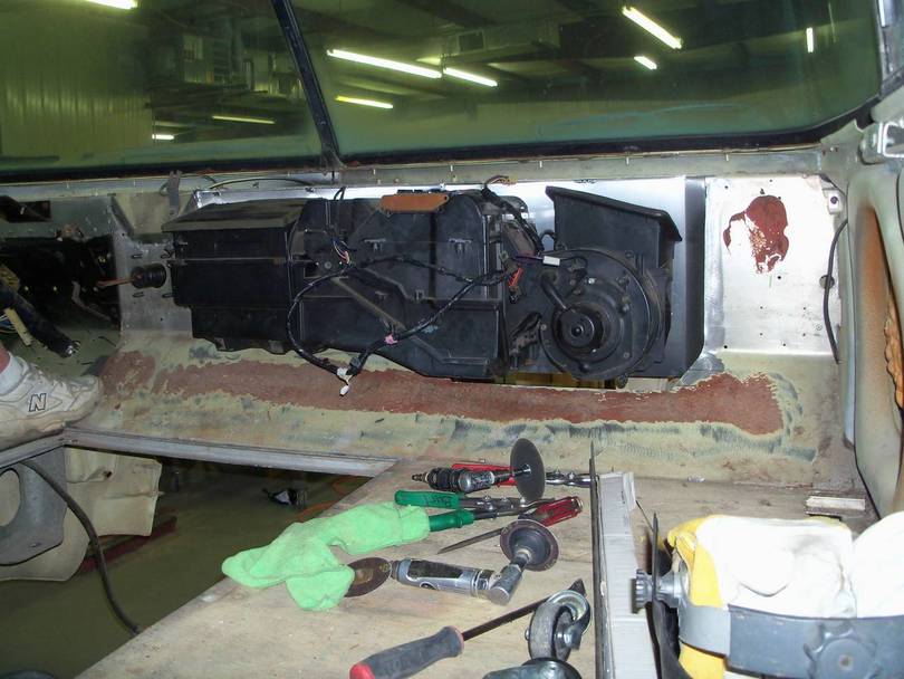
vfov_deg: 40.7
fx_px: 914
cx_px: 452
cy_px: 340
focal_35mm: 35
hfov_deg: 52.6
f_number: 3
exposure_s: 1/30
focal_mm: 6.3
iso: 100
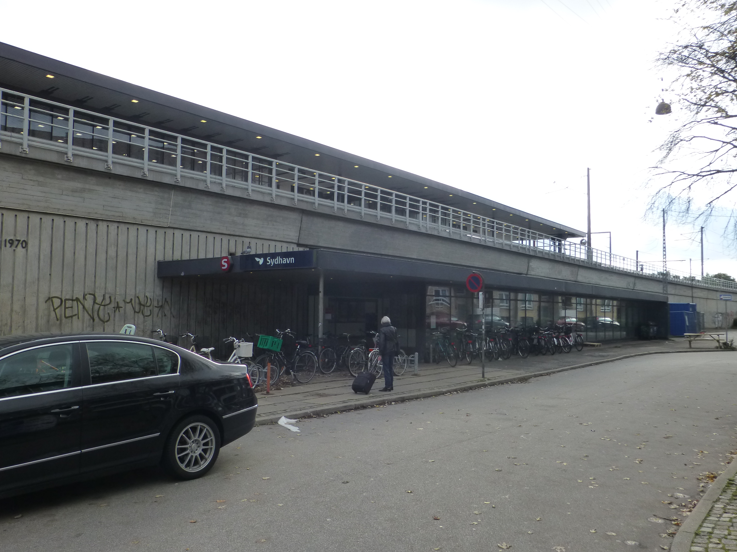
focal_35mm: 28
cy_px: 269
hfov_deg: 63.4
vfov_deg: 49.7
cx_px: 373
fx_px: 596
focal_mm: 4.8
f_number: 4
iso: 160
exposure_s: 1/500
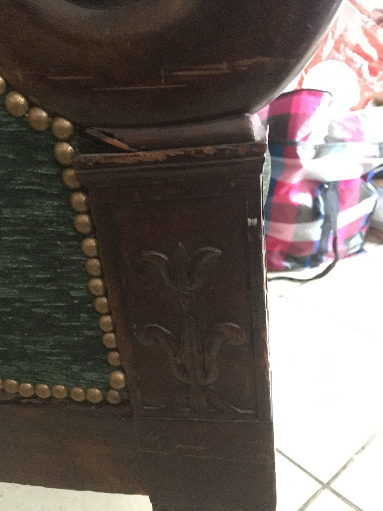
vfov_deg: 61.7
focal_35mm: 29
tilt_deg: -24.5
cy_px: 256
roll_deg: +1.2
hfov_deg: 48.2
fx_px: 428
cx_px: 192
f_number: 2.2
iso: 1000
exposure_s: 1/17
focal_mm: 4.15
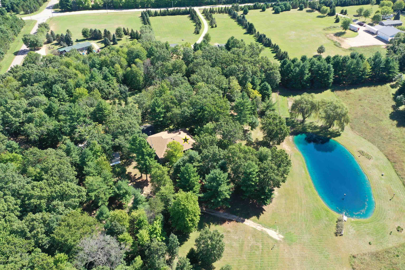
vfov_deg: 46.4
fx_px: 315
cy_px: 135
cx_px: 202
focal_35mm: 28
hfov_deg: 65.5
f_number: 4.5
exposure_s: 1/200
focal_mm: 10.26
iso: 100
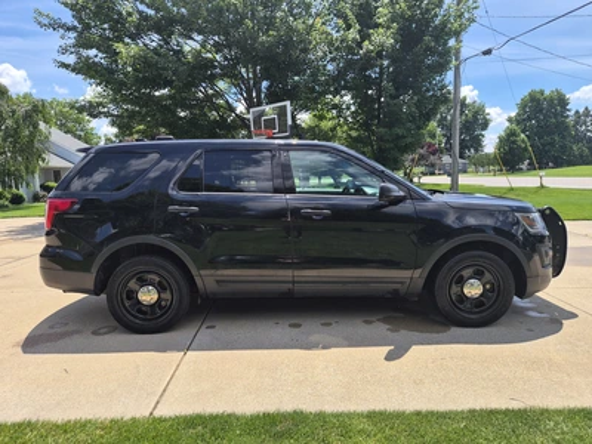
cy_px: 222
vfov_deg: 58.9
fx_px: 393
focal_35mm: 23
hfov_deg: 73.9
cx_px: 296
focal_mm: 5.4
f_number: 1.8
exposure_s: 1/3928
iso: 80
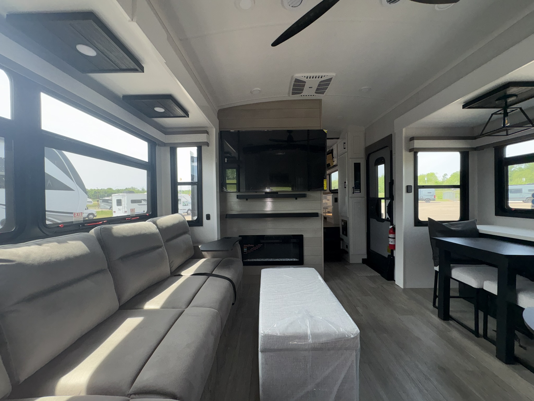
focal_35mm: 14
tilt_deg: -0.2
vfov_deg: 85.7
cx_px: 267
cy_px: 200
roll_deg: +2.5
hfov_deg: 102.1
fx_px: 216
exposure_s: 1/99
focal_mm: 2.22
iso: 64
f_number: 2.2
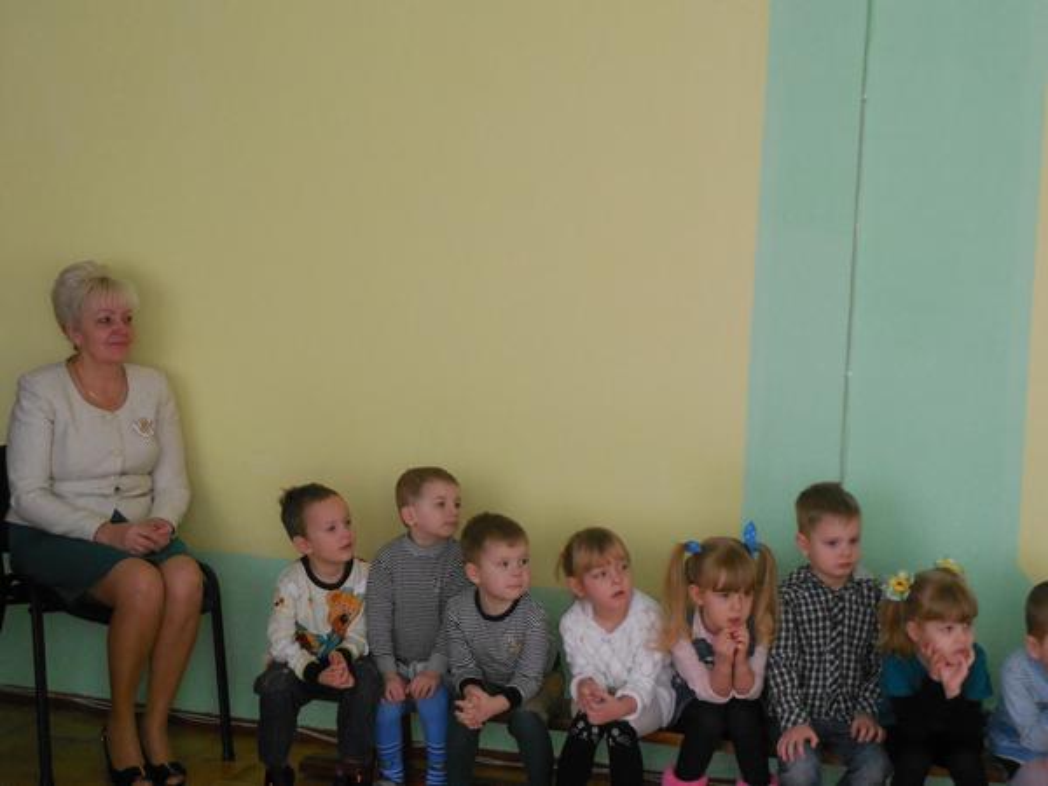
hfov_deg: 27.4
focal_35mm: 71
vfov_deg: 20.7
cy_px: 393
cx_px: 524
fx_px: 2150
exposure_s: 1/30
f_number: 4.4
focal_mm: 12.6
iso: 800
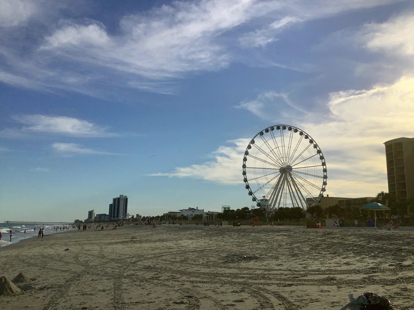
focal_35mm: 31
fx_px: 371
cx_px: 207
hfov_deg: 58.4
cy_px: 155
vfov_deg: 45.4
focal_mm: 3.3
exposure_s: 1/7407
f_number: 2.4
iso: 25
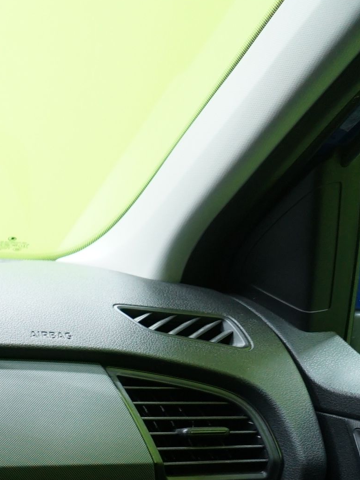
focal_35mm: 88
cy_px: 597
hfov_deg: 12.5
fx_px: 1220
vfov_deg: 20.6
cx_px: -545
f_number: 4.5
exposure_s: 1/20
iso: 800
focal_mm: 24
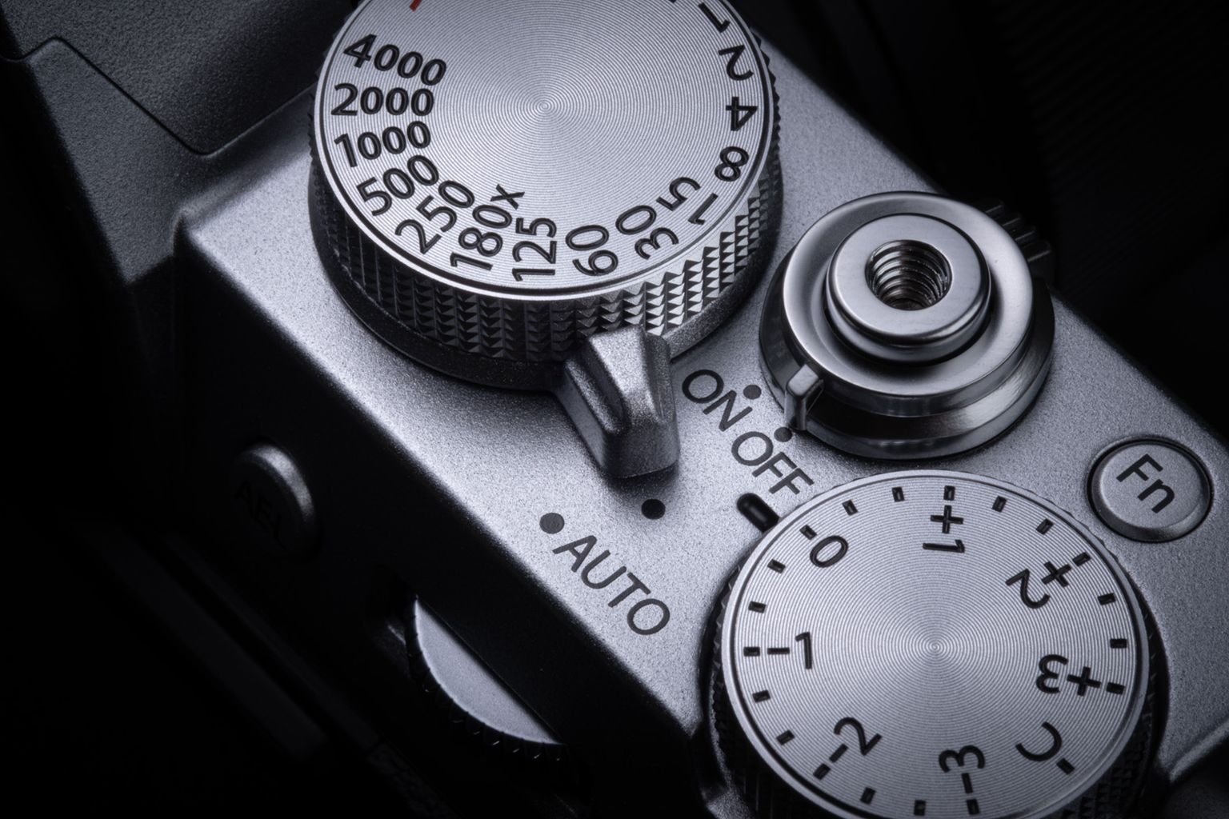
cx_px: 614
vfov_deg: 15.2
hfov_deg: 22.6
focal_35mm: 90
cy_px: 410
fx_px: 3072
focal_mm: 60
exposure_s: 1/125
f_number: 22
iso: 125
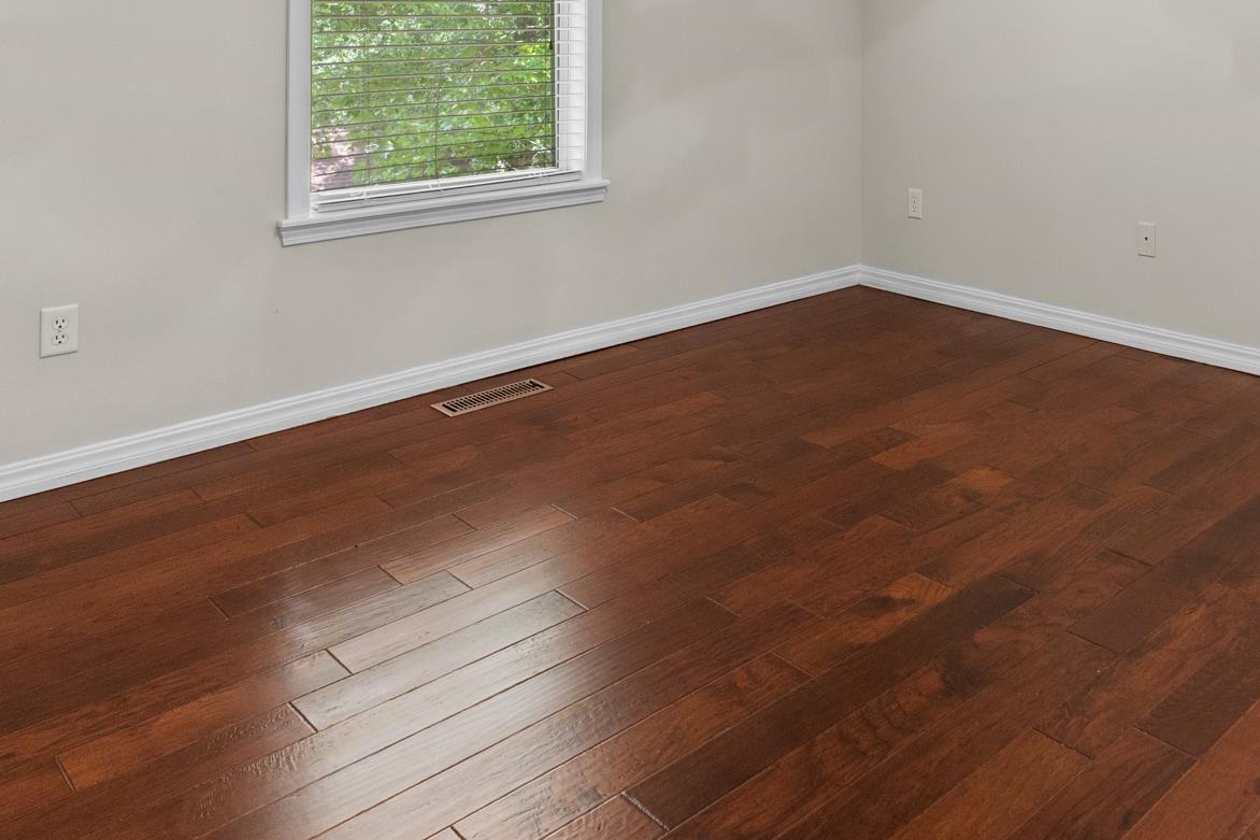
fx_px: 1120
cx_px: 957
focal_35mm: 32
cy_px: 16
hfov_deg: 55.7
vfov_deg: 37.1
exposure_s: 1/4
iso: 320
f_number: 7.1
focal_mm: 10
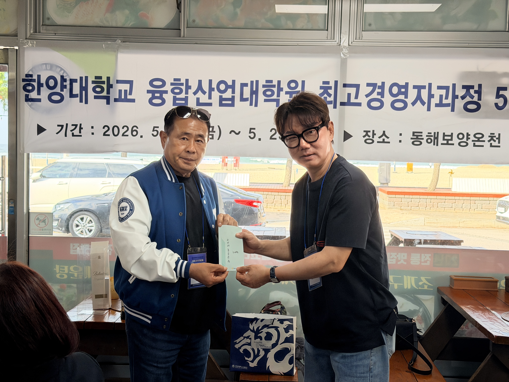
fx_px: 706
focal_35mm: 48
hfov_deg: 39.7
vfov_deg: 30.3
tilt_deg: -8.7
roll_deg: +0.2
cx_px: 254
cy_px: 191
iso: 64
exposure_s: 1/222
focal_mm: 6.76
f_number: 1.78
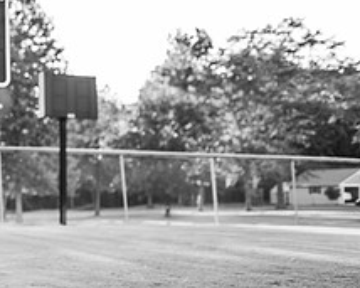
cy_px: 164
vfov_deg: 24.9
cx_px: -108
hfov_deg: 26.3
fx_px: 650
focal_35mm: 61
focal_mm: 24
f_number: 2
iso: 125
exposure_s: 1/500
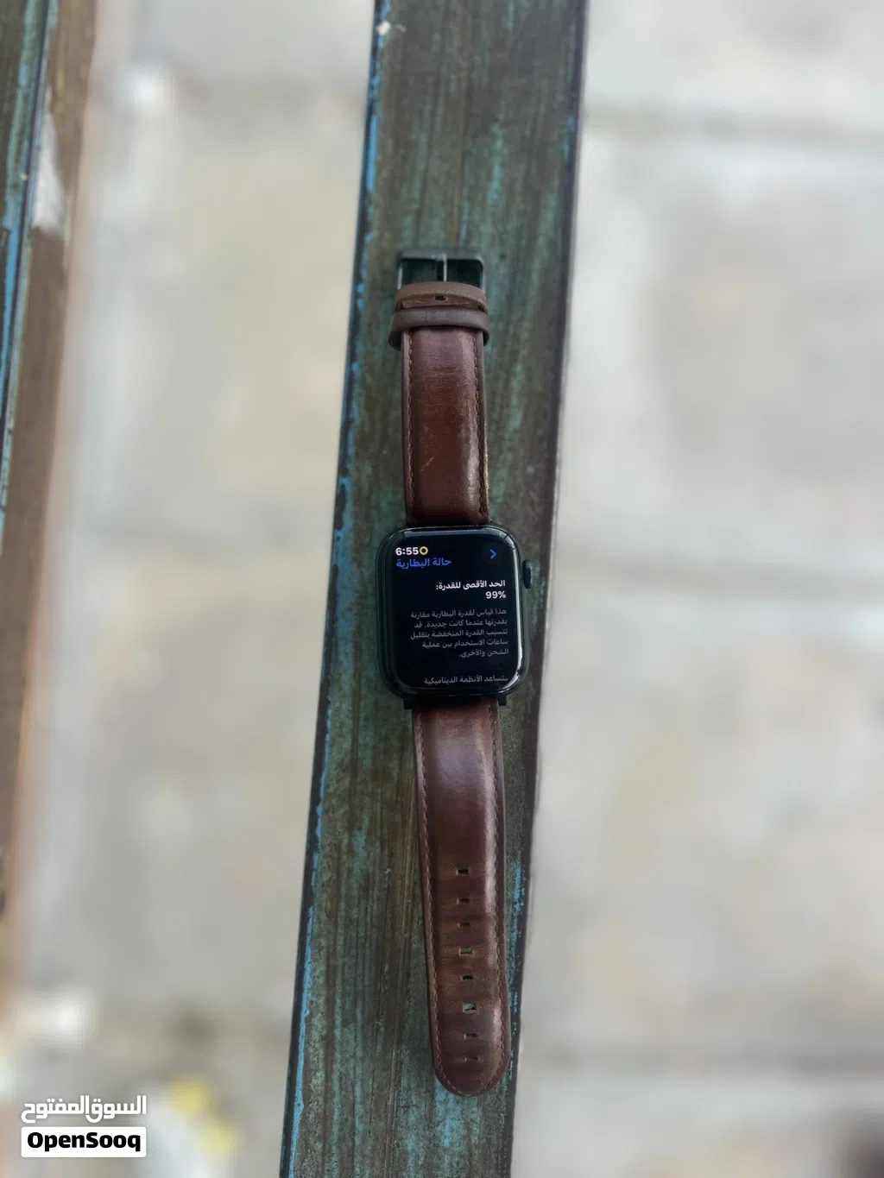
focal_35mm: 26
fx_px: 885
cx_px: 442
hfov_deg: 53.1
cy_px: 589
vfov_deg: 67.3
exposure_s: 1/166
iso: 40
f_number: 1.5
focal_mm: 5.7
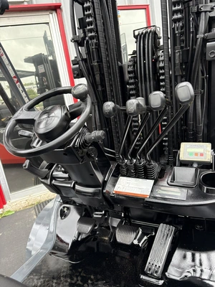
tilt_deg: -14.2
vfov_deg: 67.3
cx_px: 108
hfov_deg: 53.1
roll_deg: +10.5
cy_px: 144
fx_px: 215
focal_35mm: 26
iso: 100
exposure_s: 1/209
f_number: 1.6
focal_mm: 5.96
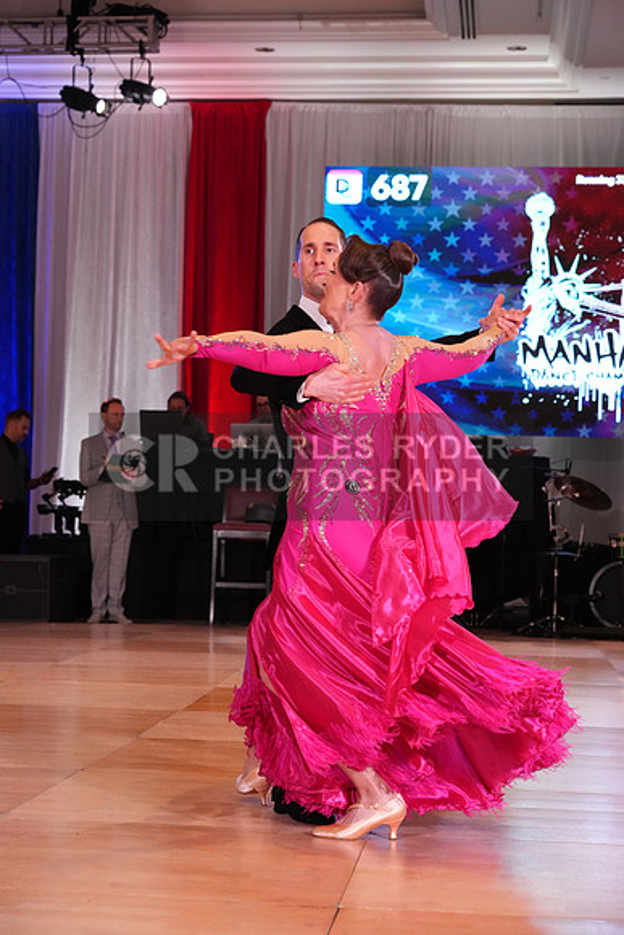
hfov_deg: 19.5
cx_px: 312
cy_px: 468
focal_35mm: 70
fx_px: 1819
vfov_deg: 28.8
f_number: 5.6
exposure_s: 1/400
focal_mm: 70
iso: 5000
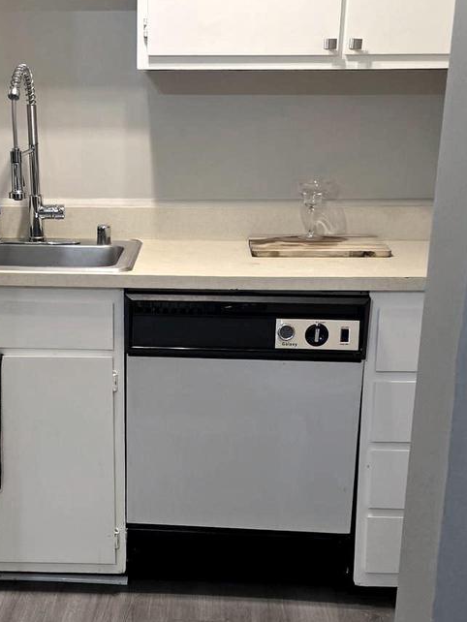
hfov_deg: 26.3
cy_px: 385
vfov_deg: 34.8
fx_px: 989
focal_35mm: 55
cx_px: 128
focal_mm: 6.3
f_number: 1.7
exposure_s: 1/120
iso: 200
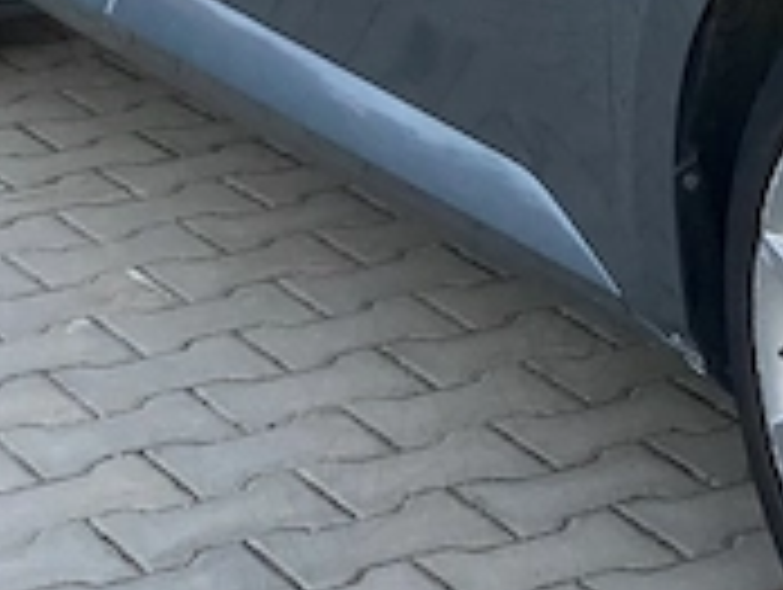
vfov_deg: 8.2
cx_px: 1274
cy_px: -126
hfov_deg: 10.5
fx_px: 4054
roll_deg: +3.2
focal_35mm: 179
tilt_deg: -13.6
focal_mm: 6
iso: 500
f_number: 2
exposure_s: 1/60
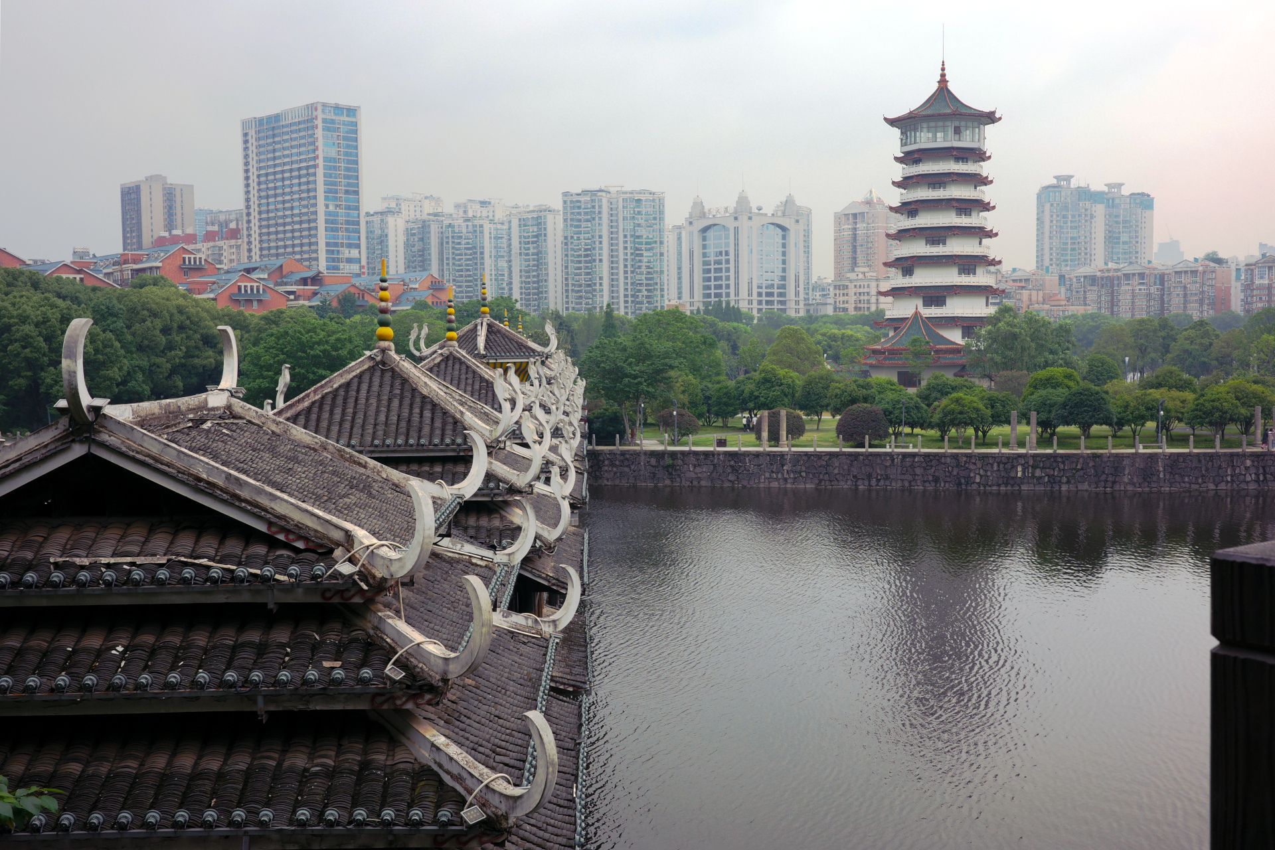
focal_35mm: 40
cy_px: 425
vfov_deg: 33.4
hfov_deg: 48.5
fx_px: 1417
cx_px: 638
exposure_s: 1/800
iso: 200
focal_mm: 26
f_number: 5.6
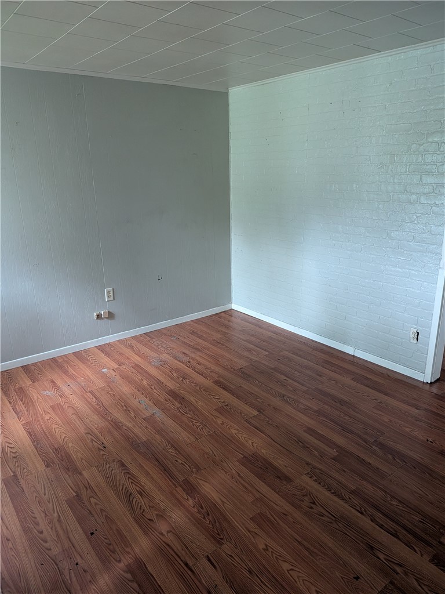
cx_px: 222
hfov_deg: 56.8
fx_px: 411
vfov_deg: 71.6
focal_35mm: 24
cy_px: 297
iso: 857
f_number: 1.7
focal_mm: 4.53
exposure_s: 1/21.7
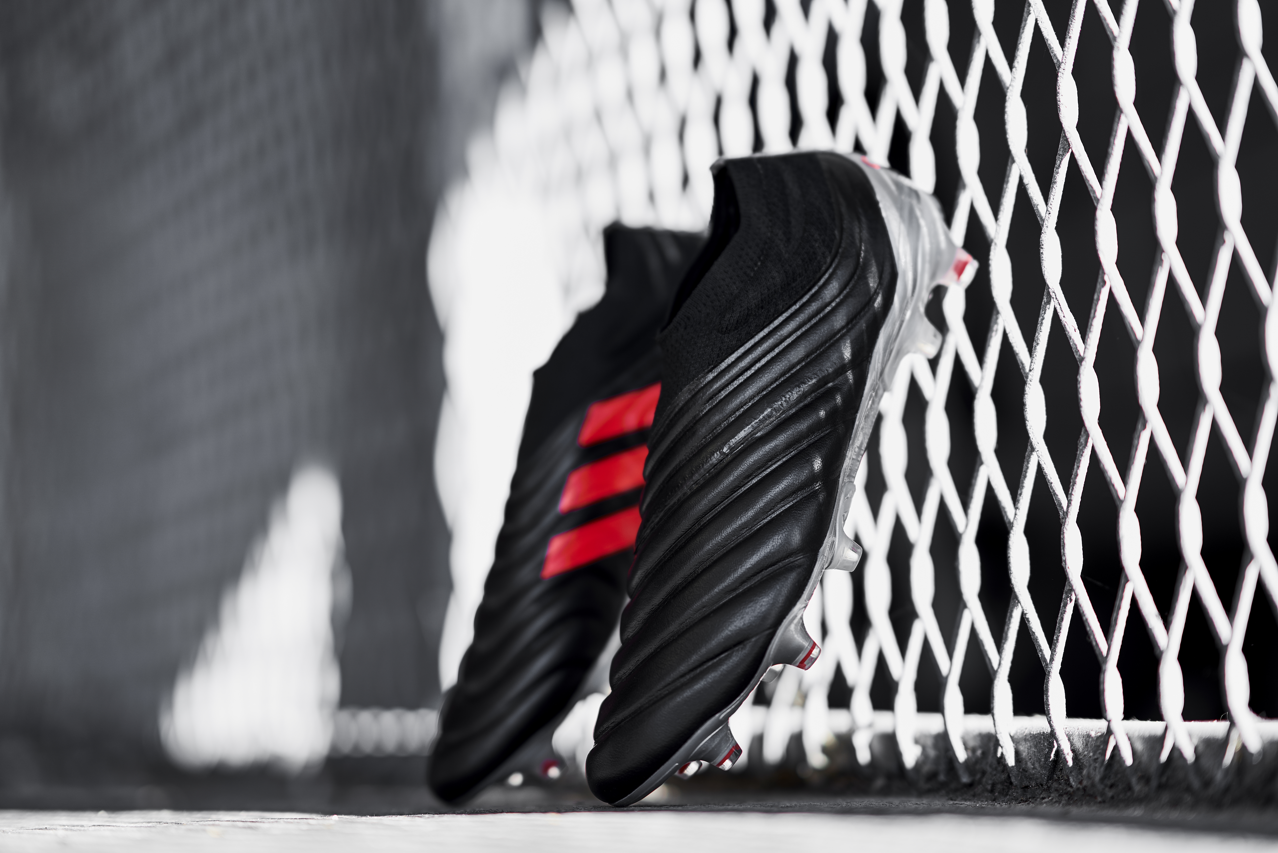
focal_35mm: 85
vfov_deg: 16.1
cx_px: 639
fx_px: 3018
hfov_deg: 23.9
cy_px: 426
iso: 50
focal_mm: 85
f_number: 1.4
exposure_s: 1/250
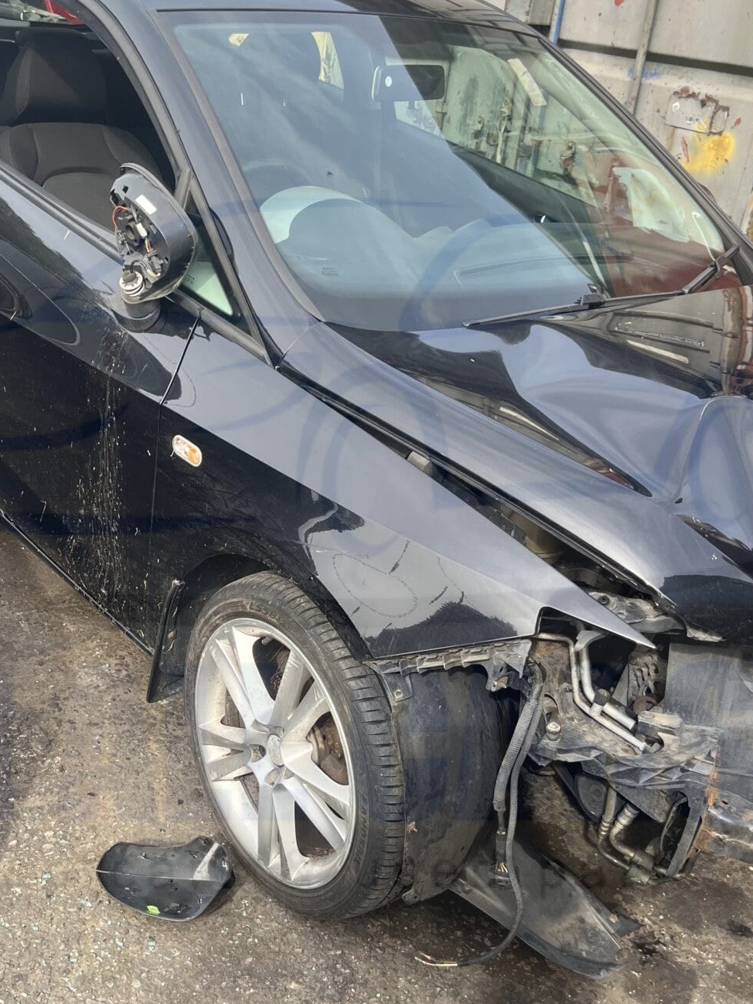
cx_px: 332
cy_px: 568
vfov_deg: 45.7
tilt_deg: -25.7
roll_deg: -8.1
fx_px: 1189
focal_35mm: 41
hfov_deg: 35.1
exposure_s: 1/580
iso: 50
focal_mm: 5.1
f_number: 1.6
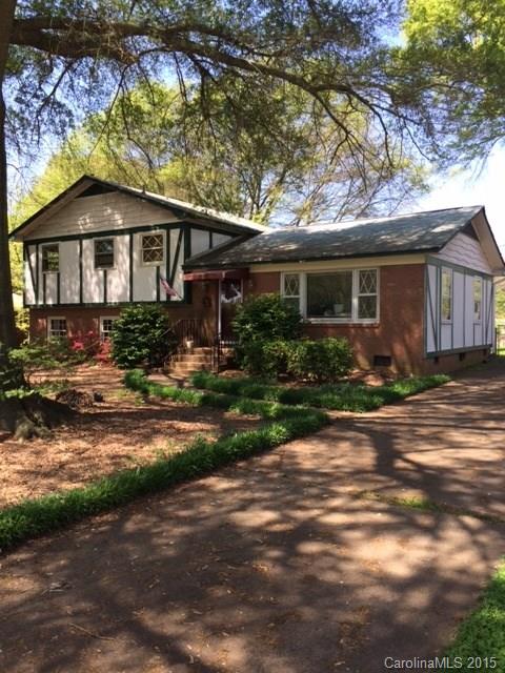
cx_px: 252
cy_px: 336
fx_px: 564
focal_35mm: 29
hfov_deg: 48.2
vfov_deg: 61.7
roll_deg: -0.8
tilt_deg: -2.1
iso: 32
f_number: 2.2
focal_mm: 4.15
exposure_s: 1/391
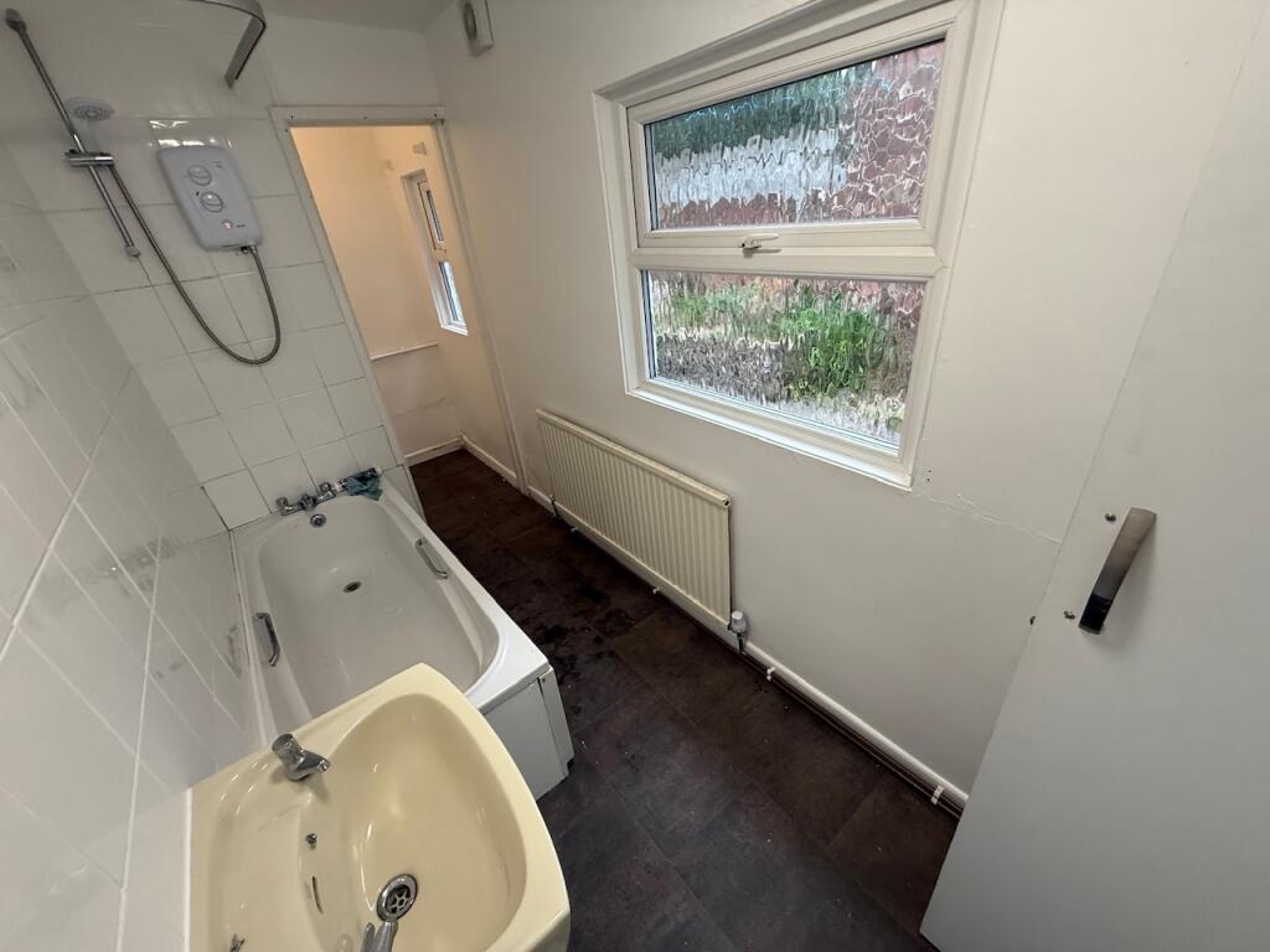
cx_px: 635
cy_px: 476
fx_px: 514
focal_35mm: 14
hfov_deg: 102.1
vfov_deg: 85.7
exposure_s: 1/100
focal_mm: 2.22
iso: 200
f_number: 2.2
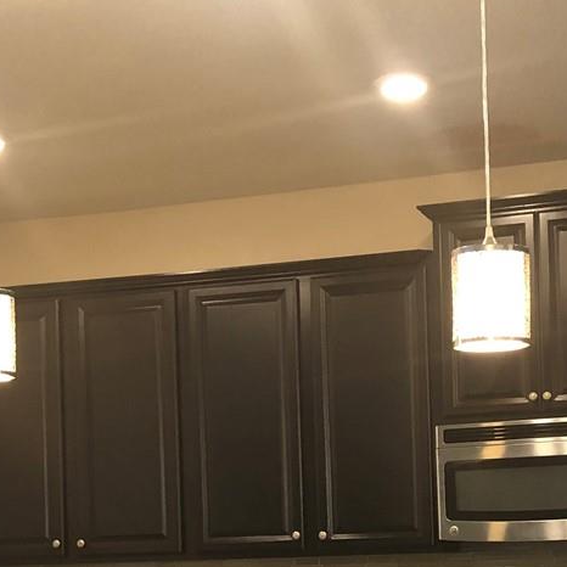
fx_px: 1575
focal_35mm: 85
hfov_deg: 20.4
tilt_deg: +1.6
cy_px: 526
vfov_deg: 20.0
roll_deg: +0.2
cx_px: 320
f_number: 1.8
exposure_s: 1/15
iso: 40
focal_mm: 3.99
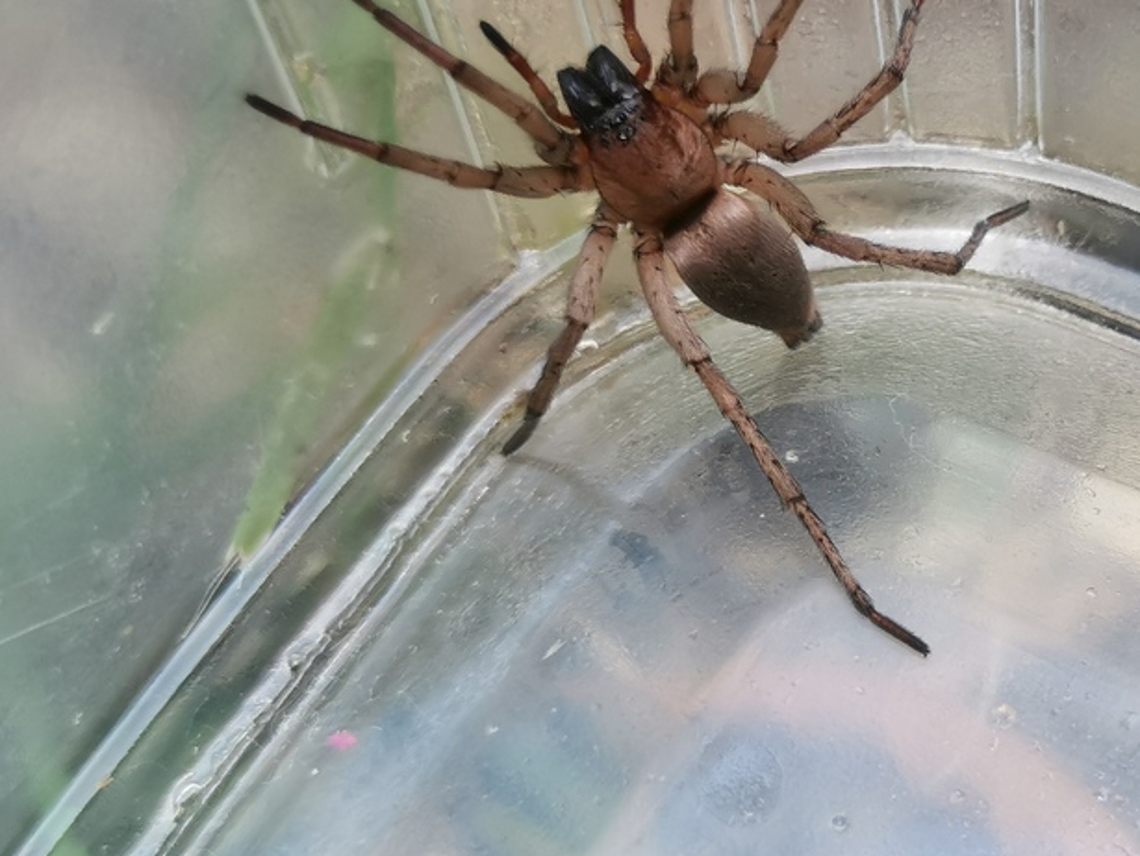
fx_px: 3427
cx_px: 731
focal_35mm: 104
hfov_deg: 18.8
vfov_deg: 14.2
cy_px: 337
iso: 80
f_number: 1.8
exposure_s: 1/100
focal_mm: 5.58
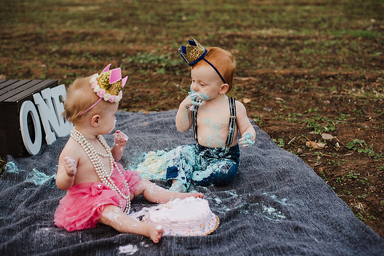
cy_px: 128
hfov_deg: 39.6
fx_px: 533
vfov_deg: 27.0
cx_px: 192
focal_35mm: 50
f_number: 2.8
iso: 400
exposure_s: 1/500
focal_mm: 50
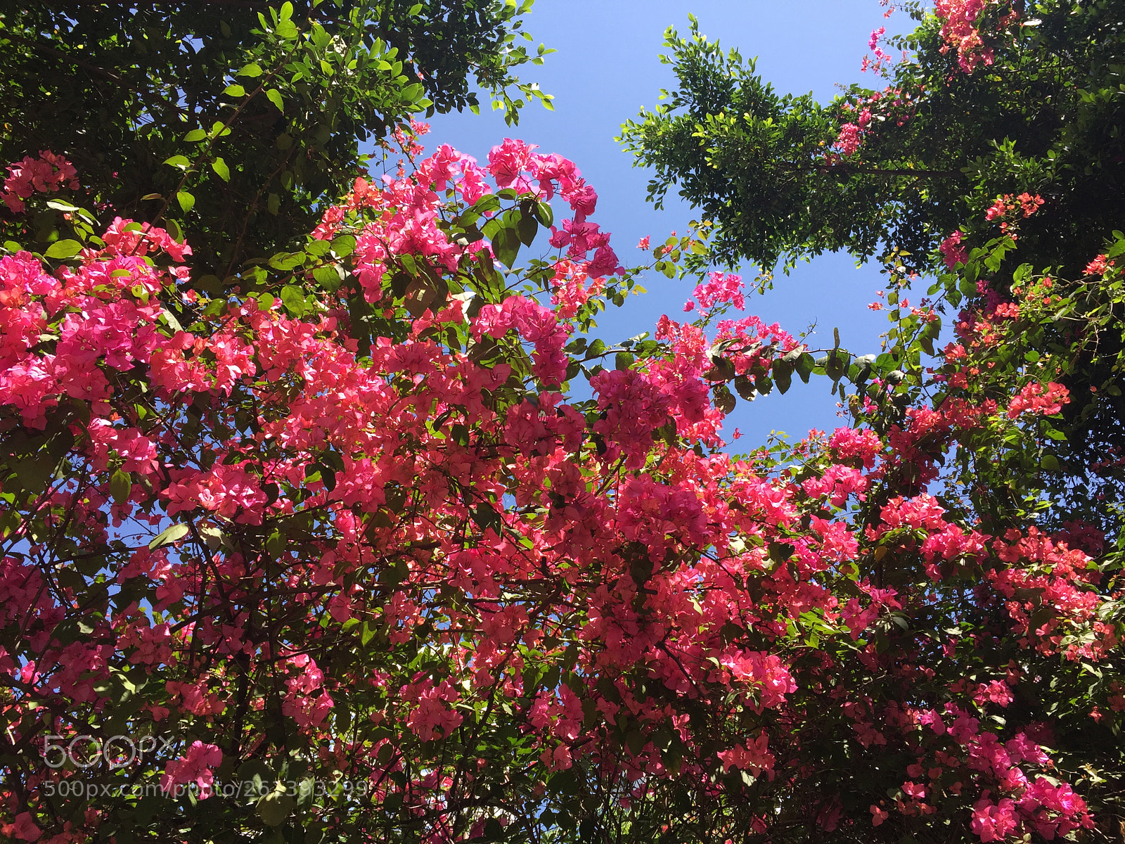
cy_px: 422
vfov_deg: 48.2
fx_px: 942
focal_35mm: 29
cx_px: 562
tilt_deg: +50.2
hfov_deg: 61.7
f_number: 2.2
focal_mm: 4.15
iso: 32
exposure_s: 1/608
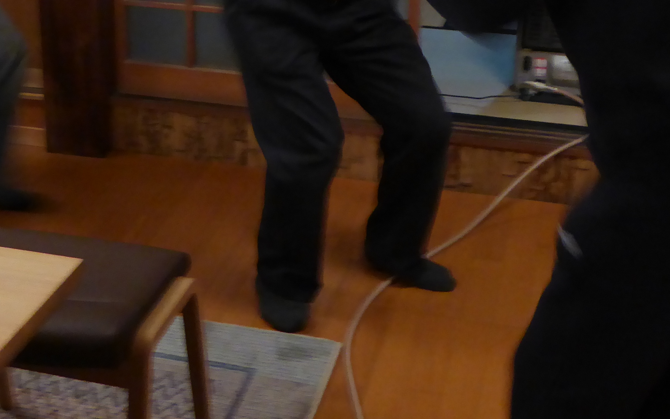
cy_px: -6
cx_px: 230
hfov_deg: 31.8
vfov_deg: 19.7
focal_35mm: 64
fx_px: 1169
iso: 400
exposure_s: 1/10
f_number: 3.3
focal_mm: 4.3
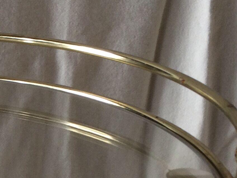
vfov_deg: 13.0
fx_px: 767
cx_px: -86
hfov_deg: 16.4
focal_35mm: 112
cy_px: 199
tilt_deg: -25.7
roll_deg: -0.5
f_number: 2.2
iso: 50
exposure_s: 1/50
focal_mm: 4.15
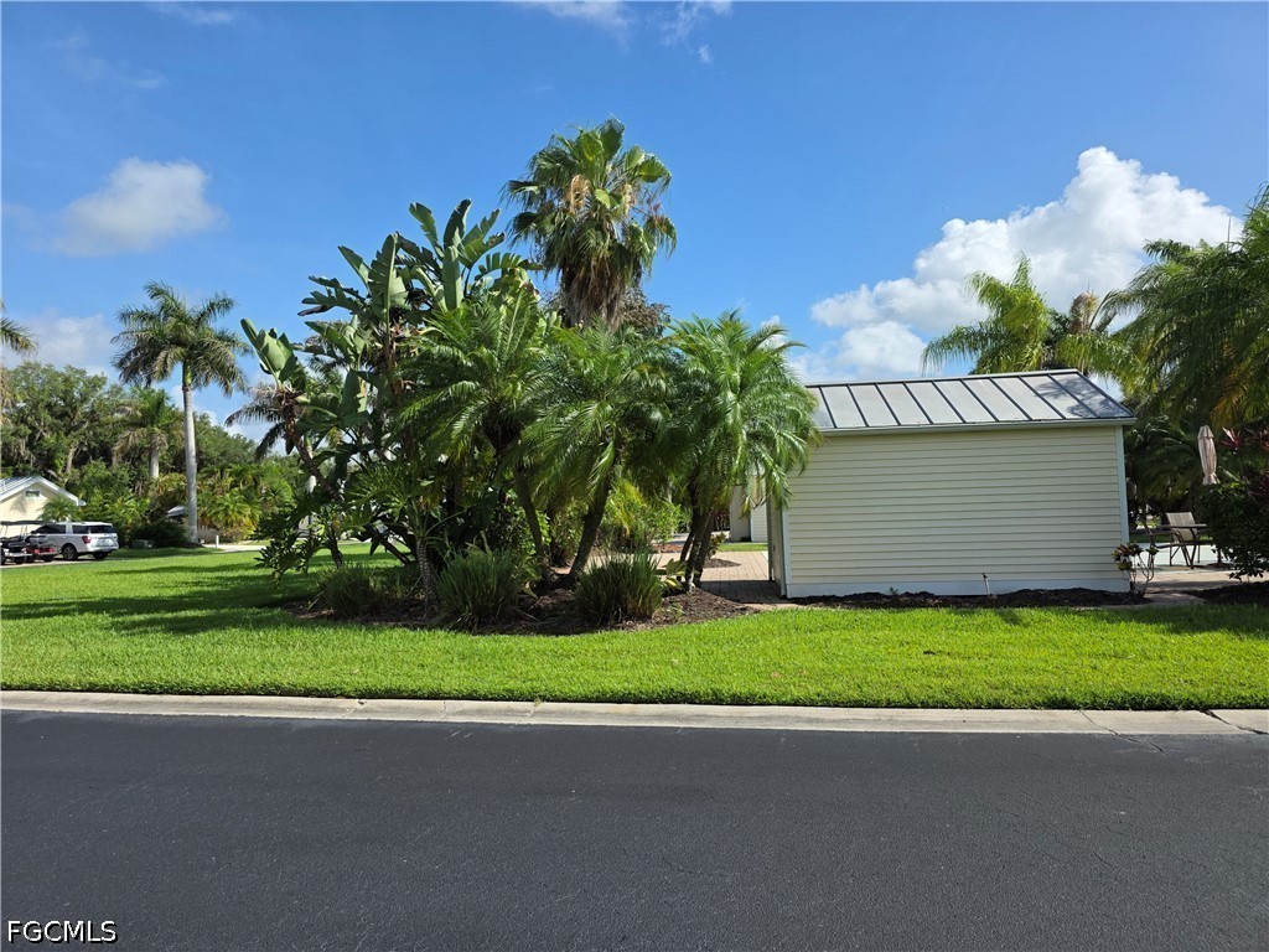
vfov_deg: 58.9
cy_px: 476
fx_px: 843
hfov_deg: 73.9
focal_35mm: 23
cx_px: 634
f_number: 1.7
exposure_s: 1/5296
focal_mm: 6.3
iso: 80
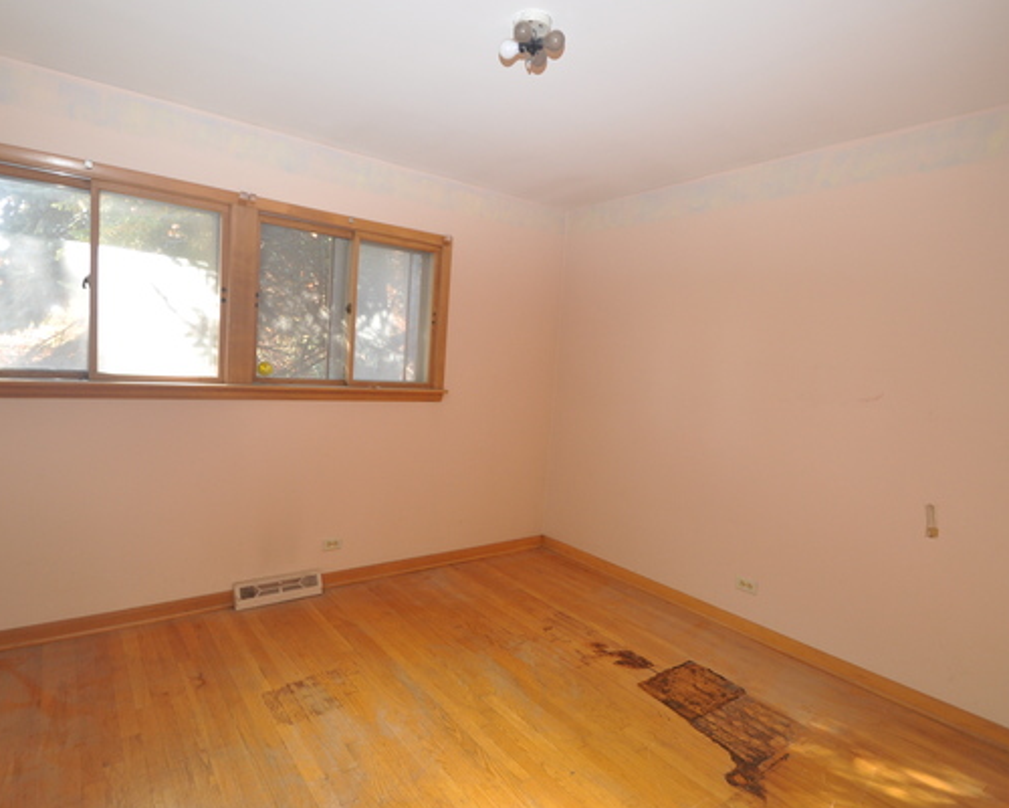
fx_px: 538
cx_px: 478
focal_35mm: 18
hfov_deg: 86.3
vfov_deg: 73.8
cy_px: 389
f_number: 5.6
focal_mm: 10
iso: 640
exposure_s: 1/60
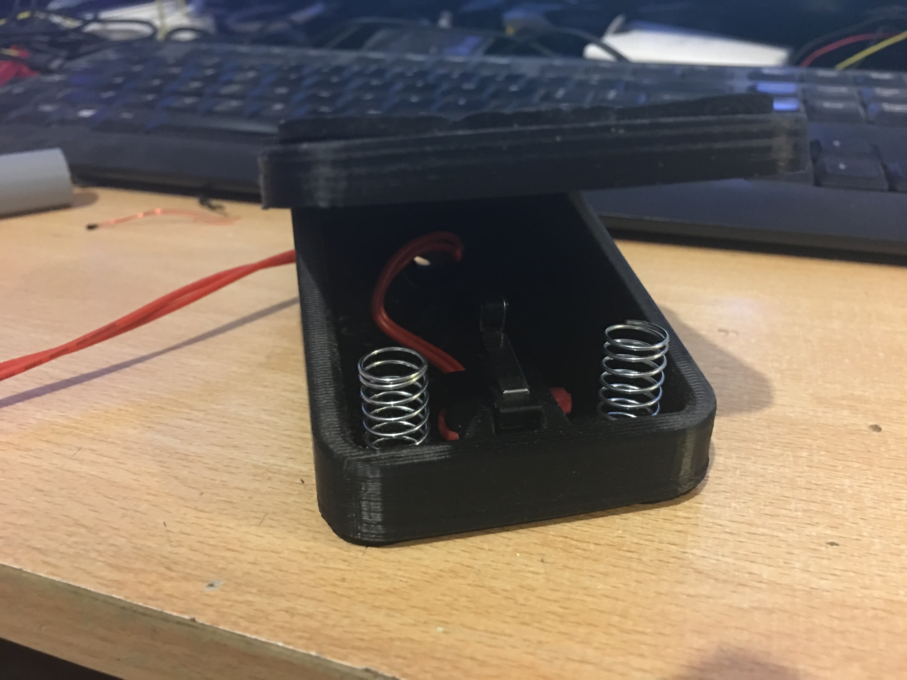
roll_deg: -1.5
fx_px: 760
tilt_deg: -24.7
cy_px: 340
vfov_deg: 48.2
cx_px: 454
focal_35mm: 29
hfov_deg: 61.7
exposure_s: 1/4
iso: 125
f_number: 2.2
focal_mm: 4.15
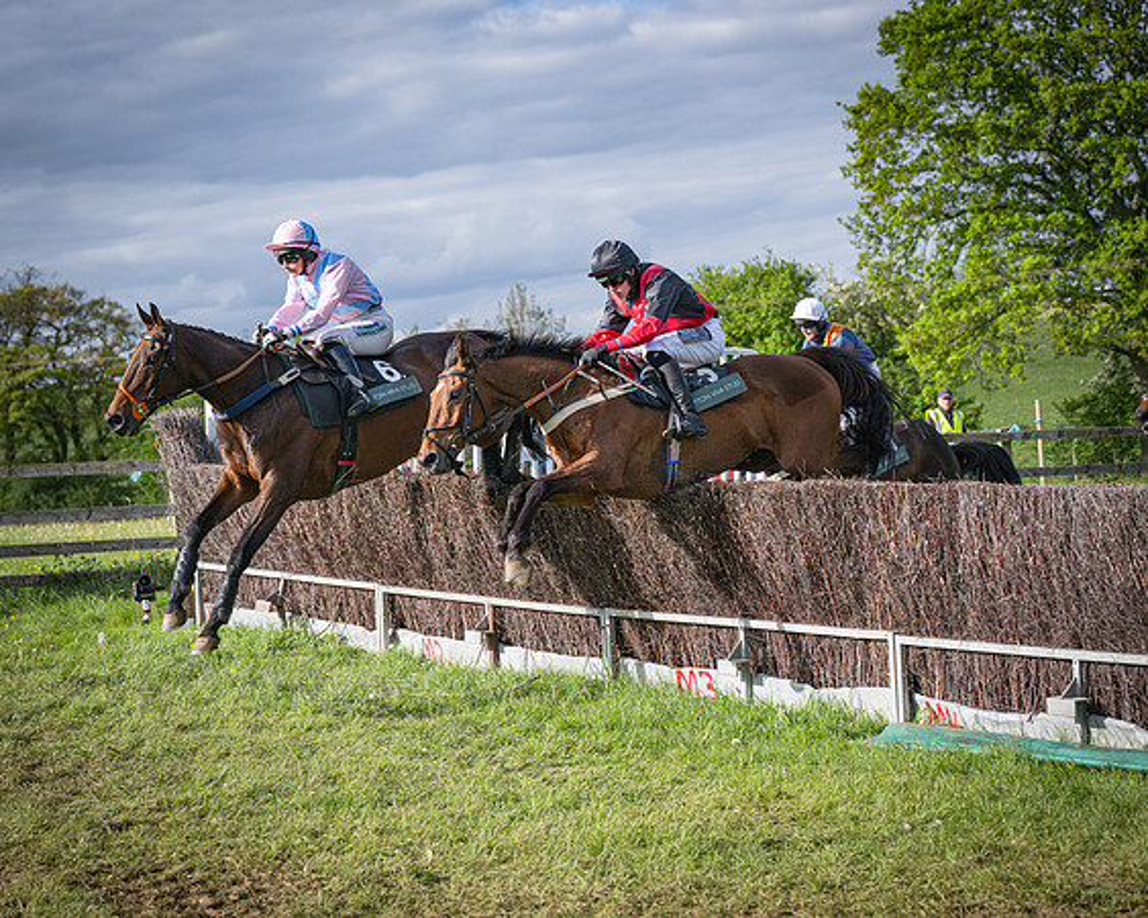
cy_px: 459
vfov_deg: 19.4
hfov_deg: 24.2
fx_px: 2678
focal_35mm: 79
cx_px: 574
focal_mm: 70
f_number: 4
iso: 400
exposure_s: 1/3200
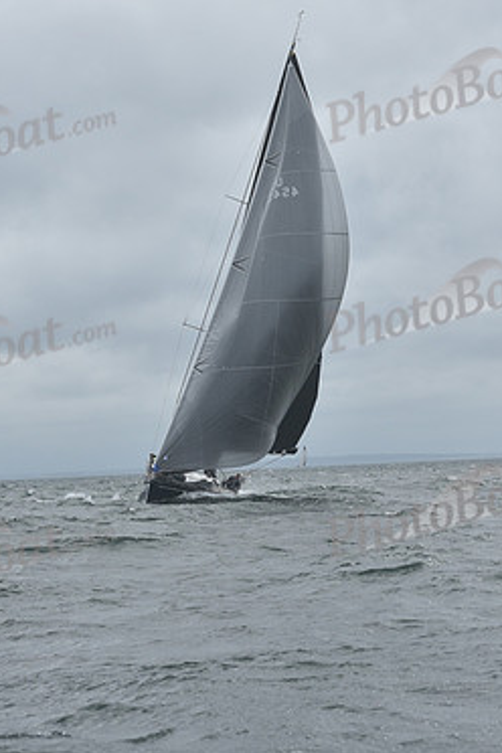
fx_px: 2677
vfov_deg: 16.0
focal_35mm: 128
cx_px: 222
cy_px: 225
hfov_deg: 10.7
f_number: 6.3
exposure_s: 1/1250
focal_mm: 82
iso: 200
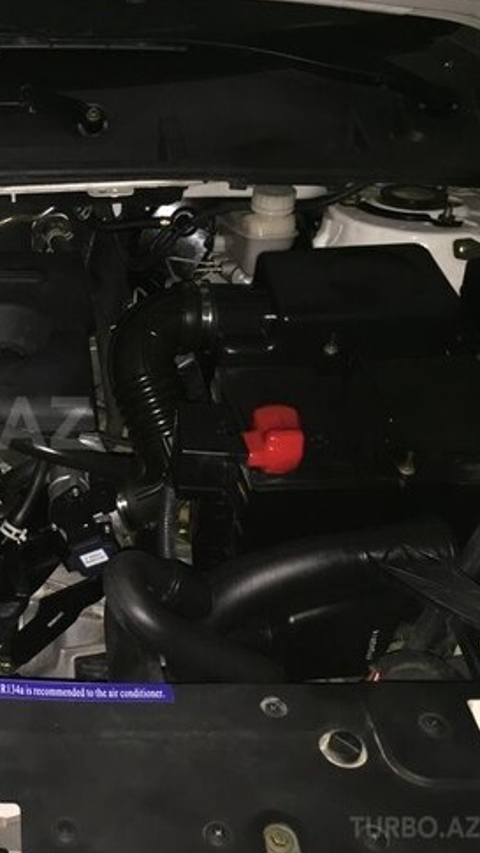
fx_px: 972
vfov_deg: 47.3
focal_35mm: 43
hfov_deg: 25.1
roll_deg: +3.5
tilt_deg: -36.1
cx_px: -90
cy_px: 423
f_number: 2.2
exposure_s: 1/17
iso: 160
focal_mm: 4.15
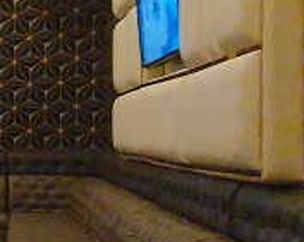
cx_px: -481
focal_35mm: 69
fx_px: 620
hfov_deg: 13.9
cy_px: 141
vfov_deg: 22.1
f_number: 2.2
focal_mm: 1.8
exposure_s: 1/33
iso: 640
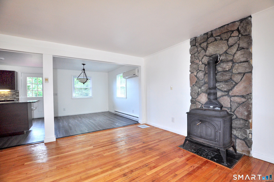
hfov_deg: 100.5
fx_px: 114
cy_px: 91
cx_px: 137
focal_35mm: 15
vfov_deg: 77.2
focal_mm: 10
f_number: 4.5
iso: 1000
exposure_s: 1/200
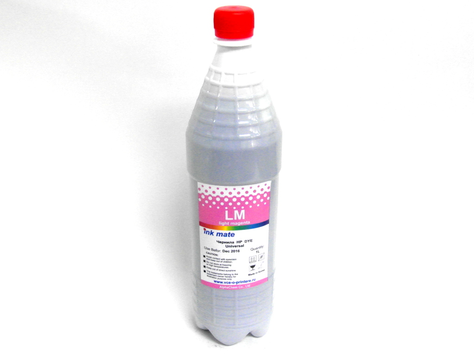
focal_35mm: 41
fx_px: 561
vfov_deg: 35.1
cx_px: 237
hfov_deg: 45.8
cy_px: 178
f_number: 3.6
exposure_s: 1/45
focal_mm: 6.8
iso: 400
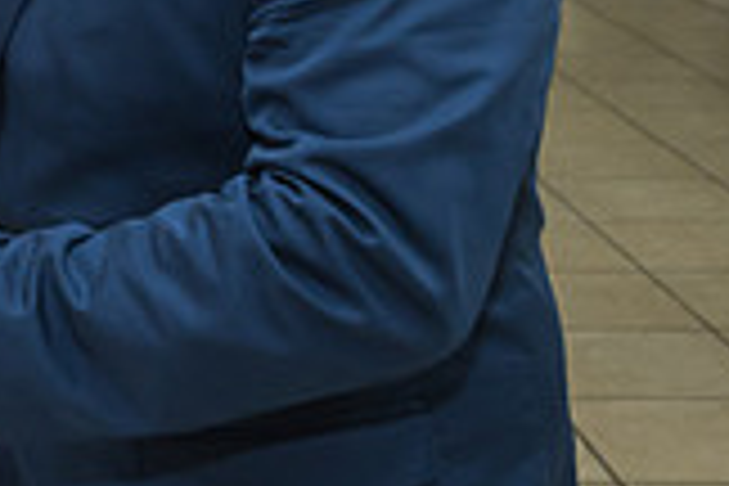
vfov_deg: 10.7
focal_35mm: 125
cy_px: -151
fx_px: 2531
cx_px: -135
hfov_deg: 15.8
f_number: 4
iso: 1600
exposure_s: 1/100
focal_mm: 35
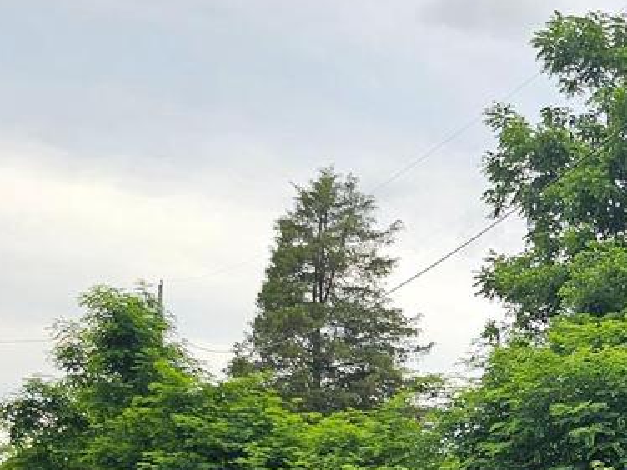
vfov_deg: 15.9
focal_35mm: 88
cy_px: 615
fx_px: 1594
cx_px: 1029
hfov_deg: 18.7
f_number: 1.7
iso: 10
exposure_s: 1/224
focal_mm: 6.3
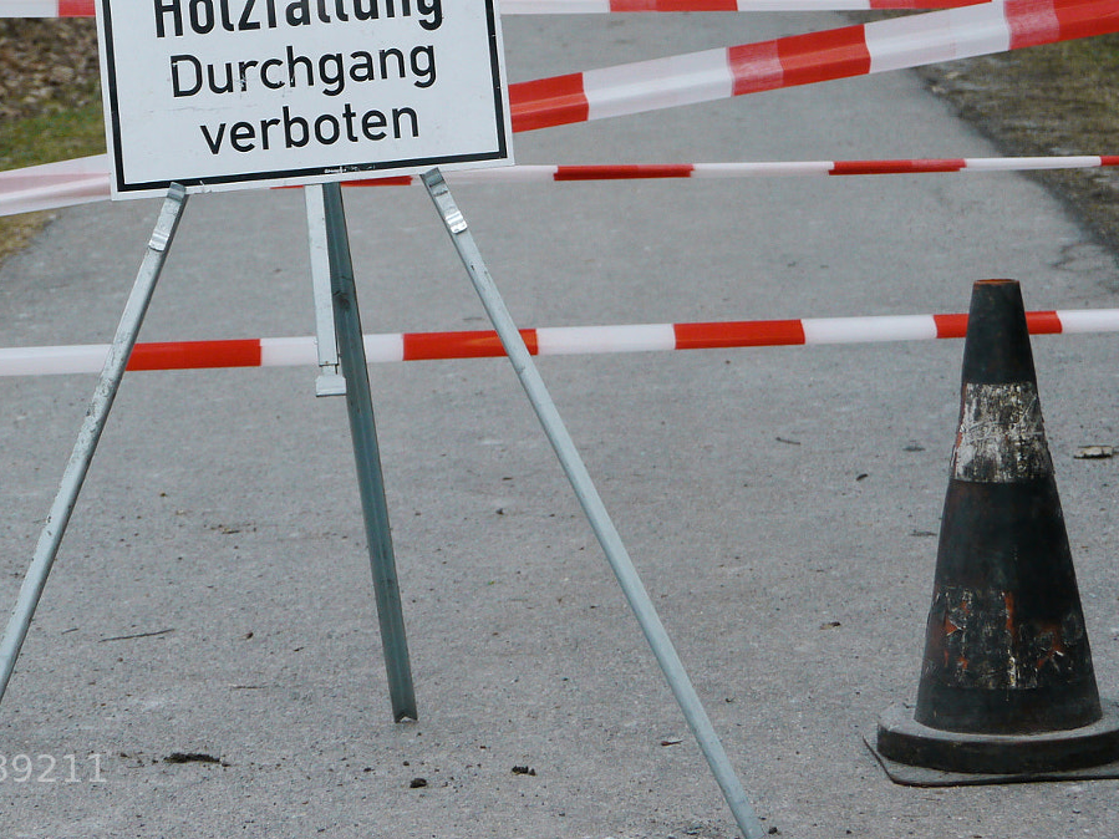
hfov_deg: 13.5
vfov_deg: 10.1
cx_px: 452
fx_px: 4719
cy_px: 120
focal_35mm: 146
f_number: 5.3
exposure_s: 1/80
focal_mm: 41
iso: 500
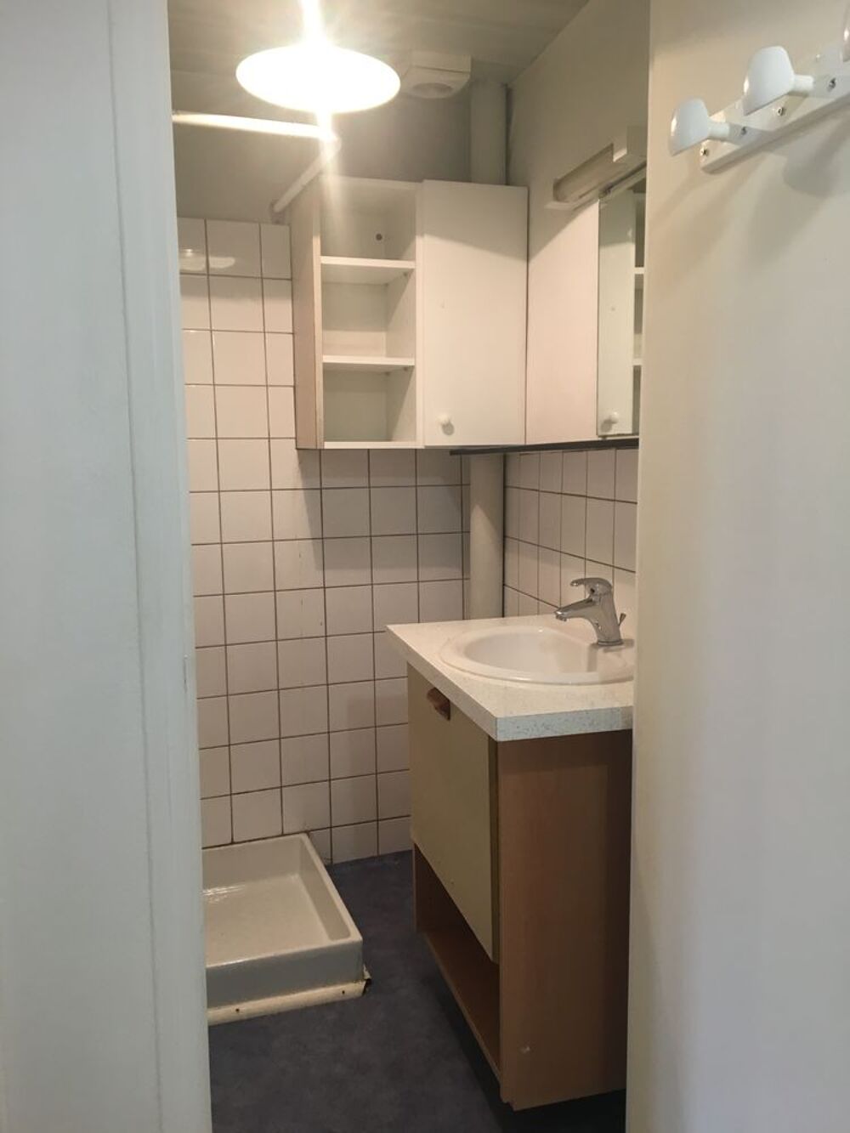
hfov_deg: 48.2
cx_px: 425
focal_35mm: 29
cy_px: 566
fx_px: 949
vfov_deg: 61.7
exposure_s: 1/33
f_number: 2.2
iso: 100
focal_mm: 4.15
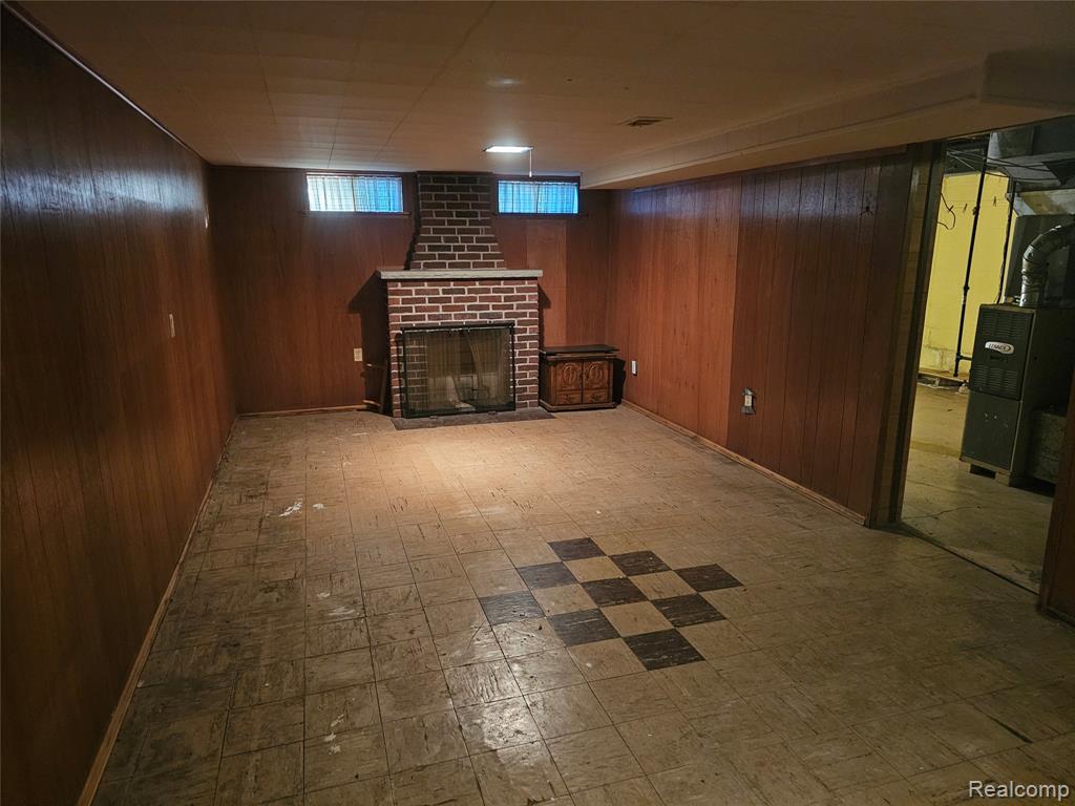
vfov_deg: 58.9
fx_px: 714
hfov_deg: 73.9
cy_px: 403
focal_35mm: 23
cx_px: 538
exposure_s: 1/24
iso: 800
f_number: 1.7
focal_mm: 6.3
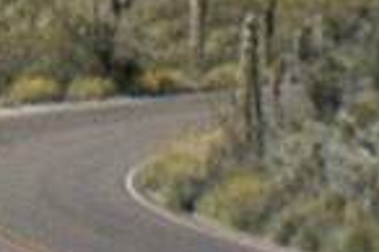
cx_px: -42
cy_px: 94
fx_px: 3386
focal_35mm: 322
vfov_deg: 4.3
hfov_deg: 6.4
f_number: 5.6
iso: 500
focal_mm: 47
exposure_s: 1/800
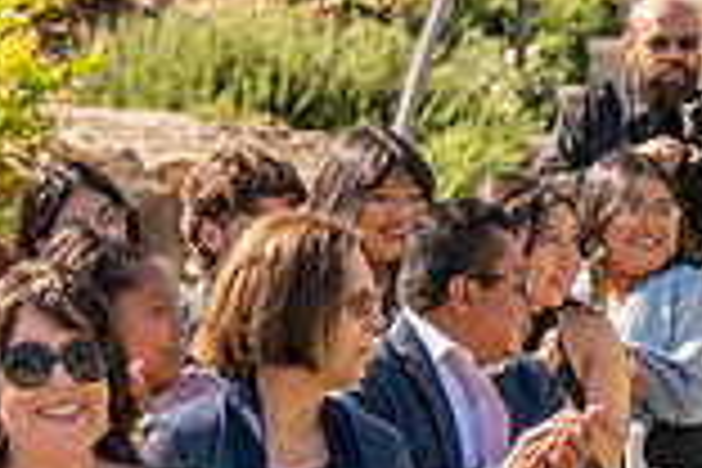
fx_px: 6103
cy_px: 457
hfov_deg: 6.5
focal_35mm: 313
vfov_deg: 4.4
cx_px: 1161
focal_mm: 84
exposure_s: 1/1000
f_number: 4.5
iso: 200
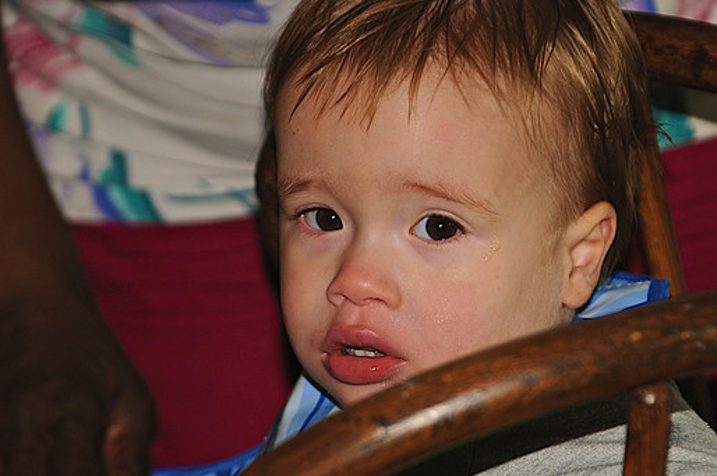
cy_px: 232
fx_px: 4545
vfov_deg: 6.0
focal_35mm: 229
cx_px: 370
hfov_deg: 9.0
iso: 200
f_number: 6
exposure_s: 1/60
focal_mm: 135
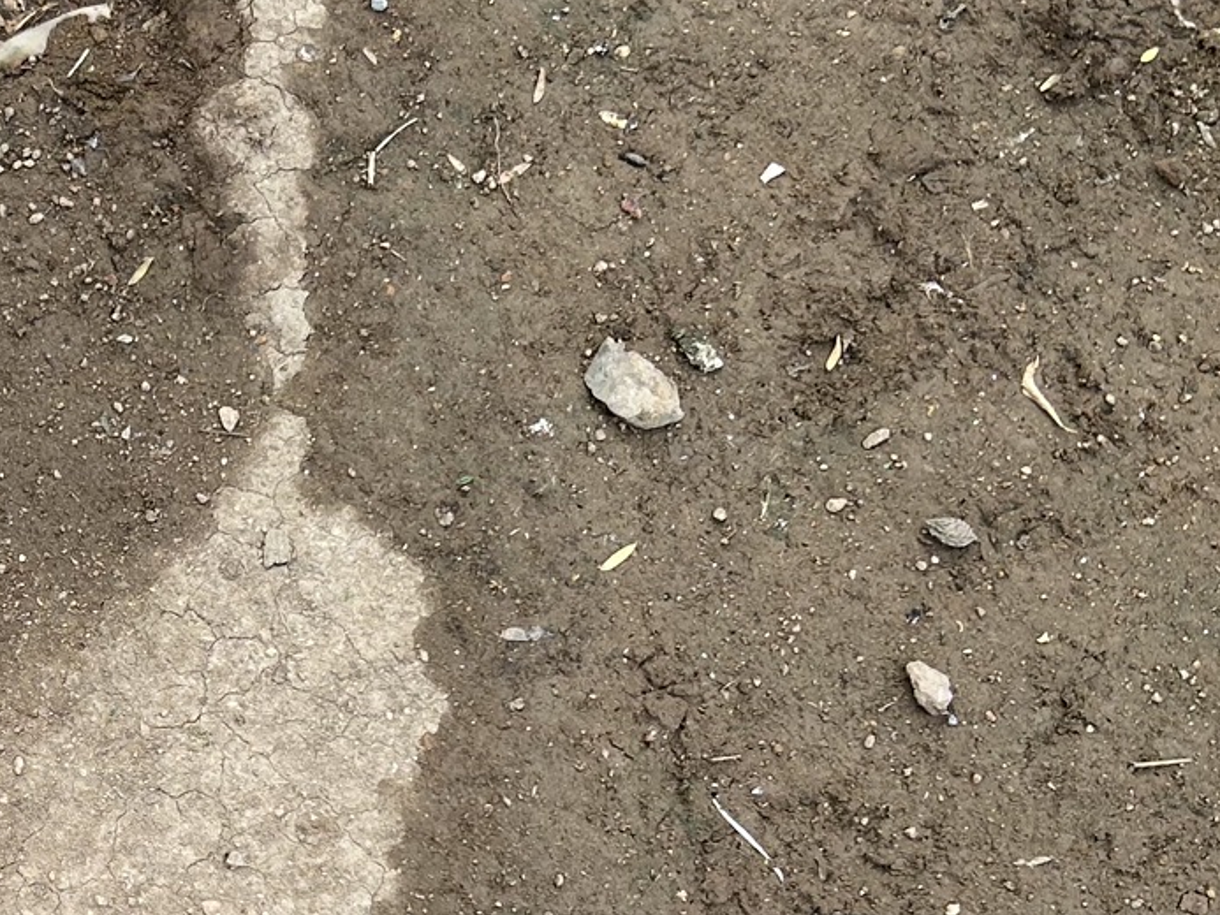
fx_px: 2644
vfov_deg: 19.5
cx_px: 26
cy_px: 693
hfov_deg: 24.9
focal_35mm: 75
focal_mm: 5.7
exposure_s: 1/121
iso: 50
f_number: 1.5
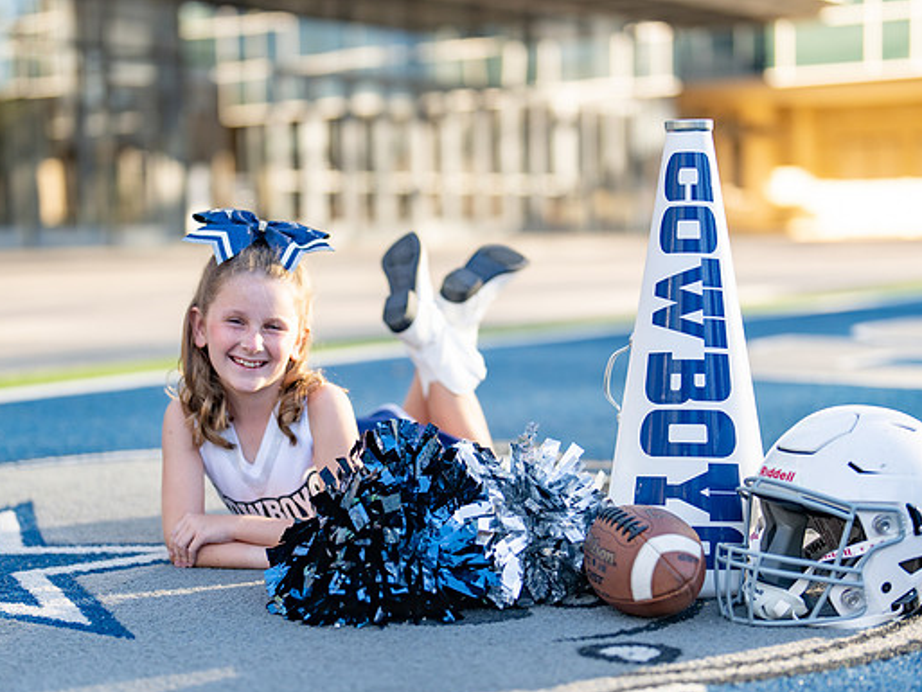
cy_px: 435
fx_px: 1838
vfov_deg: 21.3
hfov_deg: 28.1
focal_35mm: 69
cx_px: 420
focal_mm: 50
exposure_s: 1/1600
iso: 100
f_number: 1.2
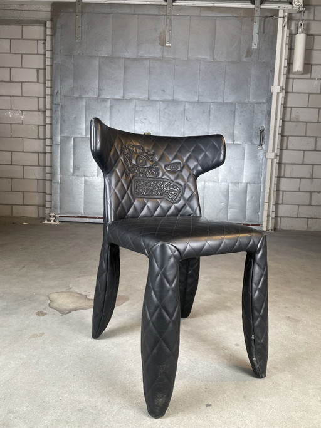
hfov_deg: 53.0
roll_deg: -1.7
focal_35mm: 26
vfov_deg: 67.3
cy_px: 214
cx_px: 160
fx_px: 322
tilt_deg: -5.6
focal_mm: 4.2
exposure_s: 1/100
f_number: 1.6
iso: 80
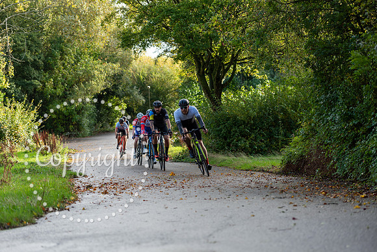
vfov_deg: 15.9
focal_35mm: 86
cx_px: 188
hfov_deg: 23.6
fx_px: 901
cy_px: 126
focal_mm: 86
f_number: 3.2
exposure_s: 1/500
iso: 200
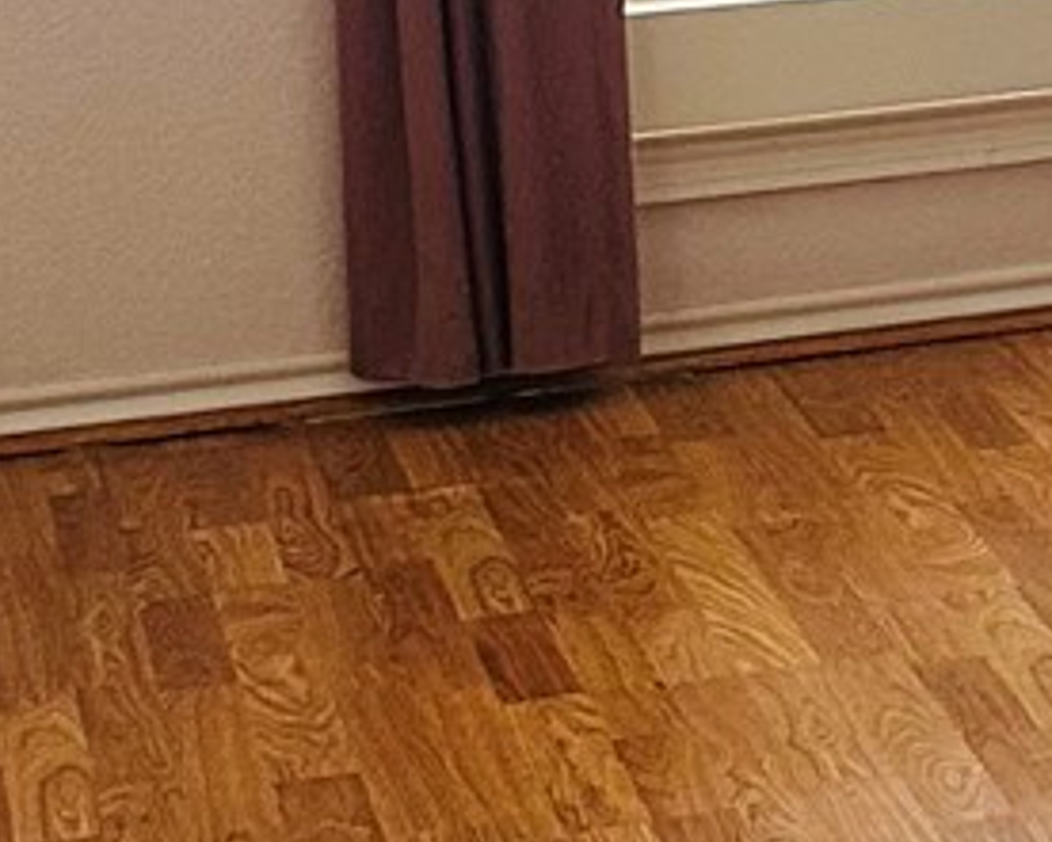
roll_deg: +0.6
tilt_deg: -9.6
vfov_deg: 8.8
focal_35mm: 174
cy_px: -103
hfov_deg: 10.0
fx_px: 5419
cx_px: 2363
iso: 250
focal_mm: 6.86
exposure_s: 1/60
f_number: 1.78
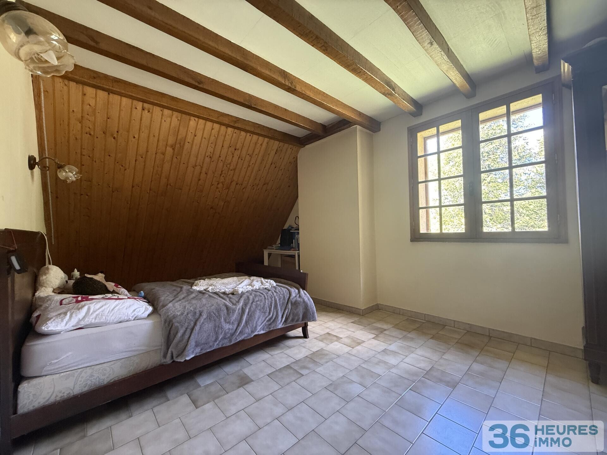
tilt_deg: +1.8
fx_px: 245
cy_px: 228
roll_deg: +1.9
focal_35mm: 14
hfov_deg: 102.1
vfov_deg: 85.7
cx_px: 304
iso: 500
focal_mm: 2.22
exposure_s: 1/60
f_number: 2.2
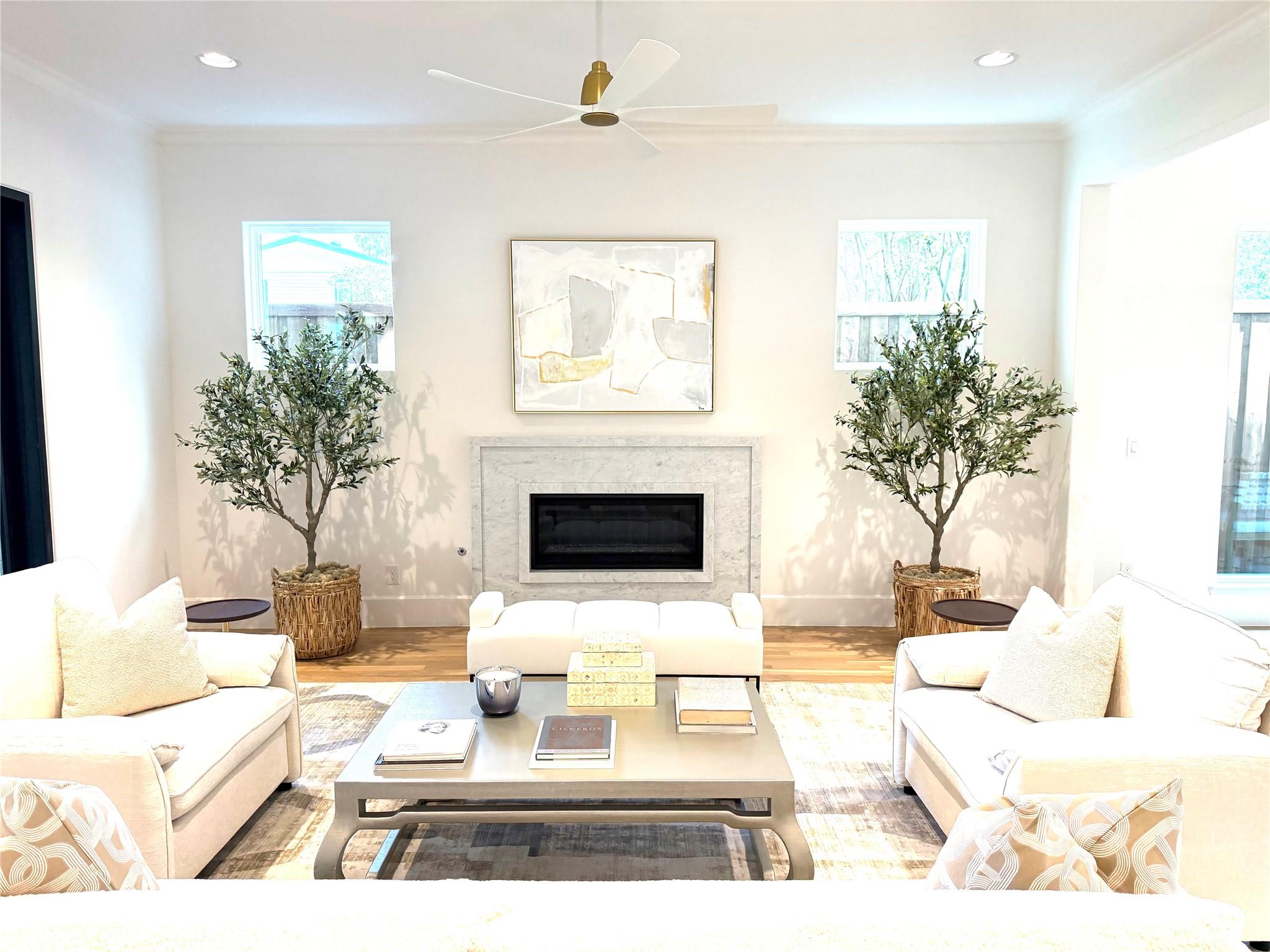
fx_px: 881
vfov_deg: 56.8
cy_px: 476
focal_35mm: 24
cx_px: 635
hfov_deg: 71.6
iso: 200
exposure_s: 1/226
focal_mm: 6.76
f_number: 1.78
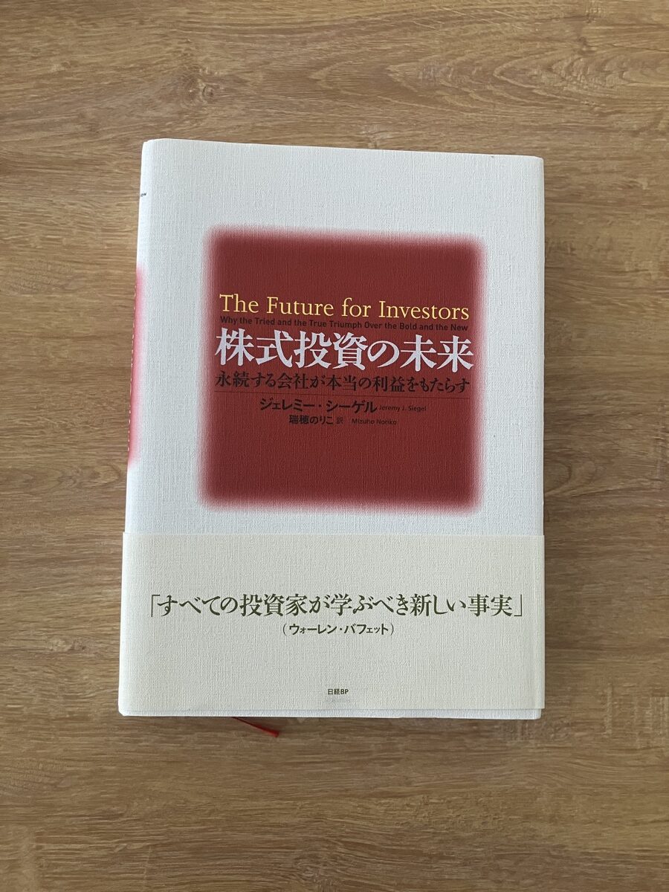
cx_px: 334
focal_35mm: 28
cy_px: 446
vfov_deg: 63.4
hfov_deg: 49.7
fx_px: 722
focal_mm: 3.99
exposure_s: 1/60
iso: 160
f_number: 1.8
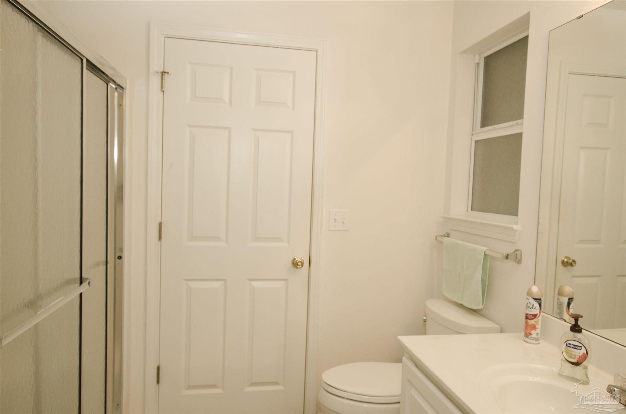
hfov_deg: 70.6
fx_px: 442
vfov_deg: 50.2
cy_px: 207
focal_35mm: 26
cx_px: 313
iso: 640
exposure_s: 1/60
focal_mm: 17
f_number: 6.3
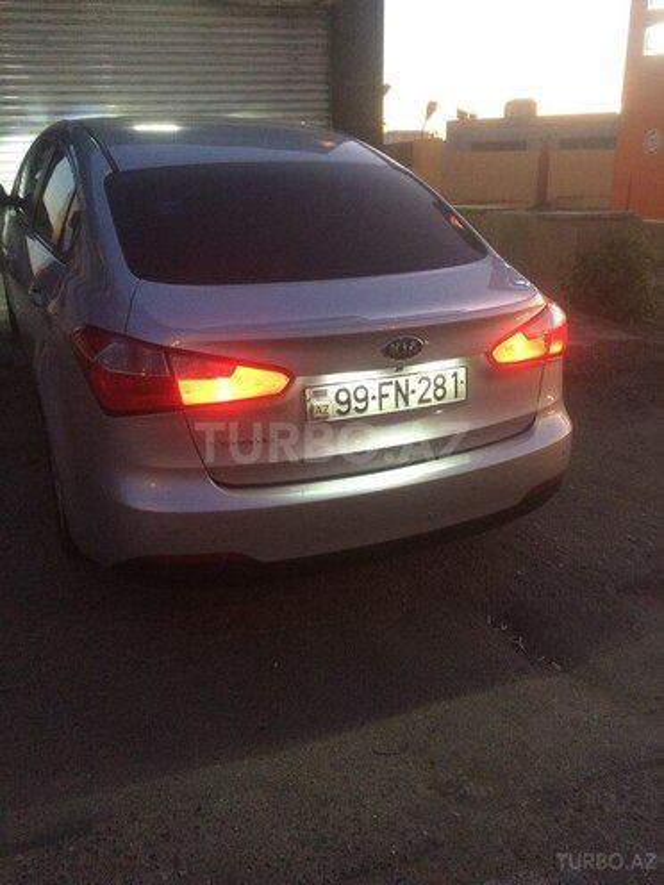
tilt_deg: -21.5
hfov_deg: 48.2
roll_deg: +1.5
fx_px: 742
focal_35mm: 29
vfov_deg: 61.7
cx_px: 332
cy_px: 442
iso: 250
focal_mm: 4.15
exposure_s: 1/25
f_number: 2.2
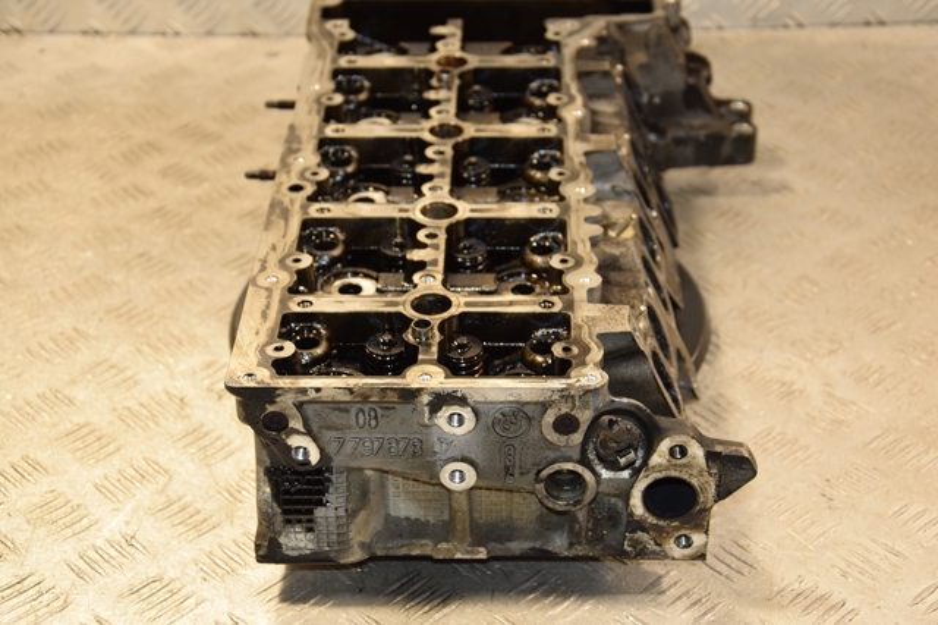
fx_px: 1875
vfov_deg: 18.9
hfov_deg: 28.1
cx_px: 469
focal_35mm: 72
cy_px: 312
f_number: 4.8
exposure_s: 1/200
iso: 800
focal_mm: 48
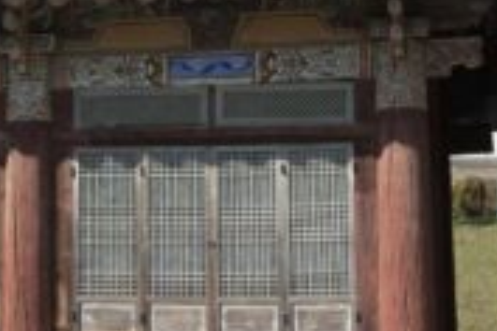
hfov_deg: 12.2
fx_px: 2236
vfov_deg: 8.5
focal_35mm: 162
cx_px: -177
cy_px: 88
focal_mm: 28
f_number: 5.6
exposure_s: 1/320
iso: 100
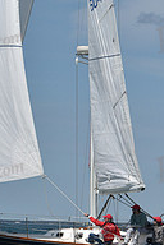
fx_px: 2023
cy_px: -28
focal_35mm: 296
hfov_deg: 4.6
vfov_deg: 6.9
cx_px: 90
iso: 320
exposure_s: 1/800
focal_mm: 98
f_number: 8
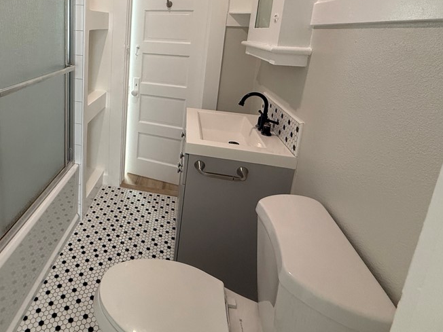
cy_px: 88
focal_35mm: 22
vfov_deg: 58.3
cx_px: 120
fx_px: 282
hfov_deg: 72.0
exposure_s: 1/120
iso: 250
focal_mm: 2.22
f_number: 2.2
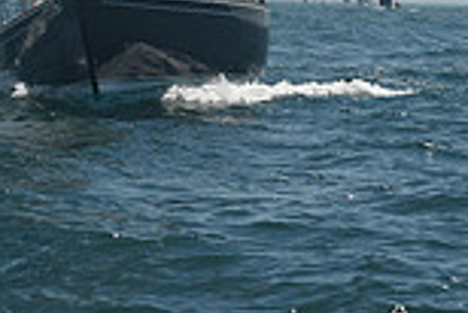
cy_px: -562
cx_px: -23
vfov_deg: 5.0
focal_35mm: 264
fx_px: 3435
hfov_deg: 7.8
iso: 320
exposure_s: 1/1000
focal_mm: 70
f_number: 10
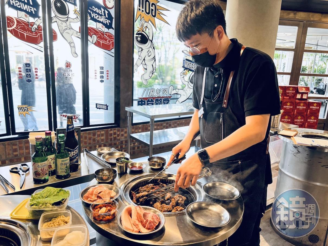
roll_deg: -2.8
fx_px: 246
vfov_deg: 53.0
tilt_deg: -13.0
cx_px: 164
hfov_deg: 67.3
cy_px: 123
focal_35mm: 26
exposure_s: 1/120
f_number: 1.5
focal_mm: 5.7
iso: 64
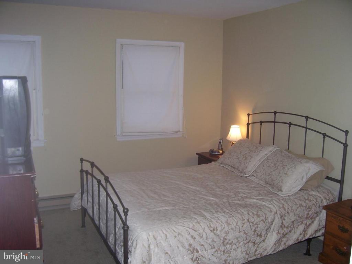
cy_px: 132
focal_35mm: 34
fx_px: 346
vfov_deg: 41.8
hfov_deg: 54.0
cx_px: 176
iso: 80
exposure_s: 1/60
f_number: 2.7
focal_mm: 5.6
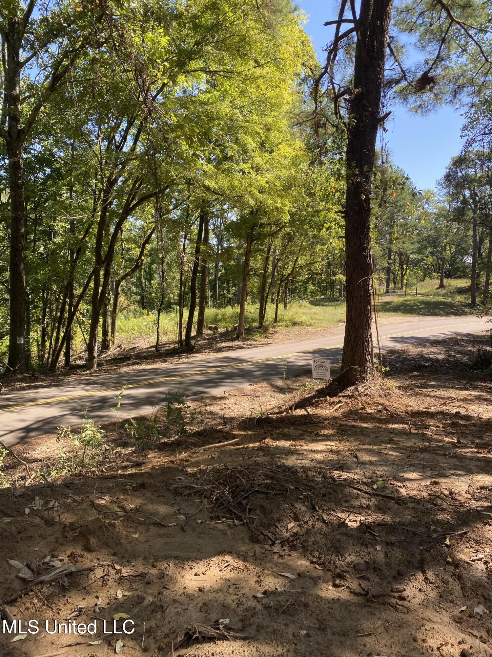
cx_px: 246
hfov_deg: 53.1
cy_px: 328
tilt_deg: -2.9
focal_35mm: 26
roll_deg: -0.4
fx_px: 493
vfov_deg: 67.3
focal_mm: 4.25
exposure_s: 1/495
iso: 32
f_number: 1.8
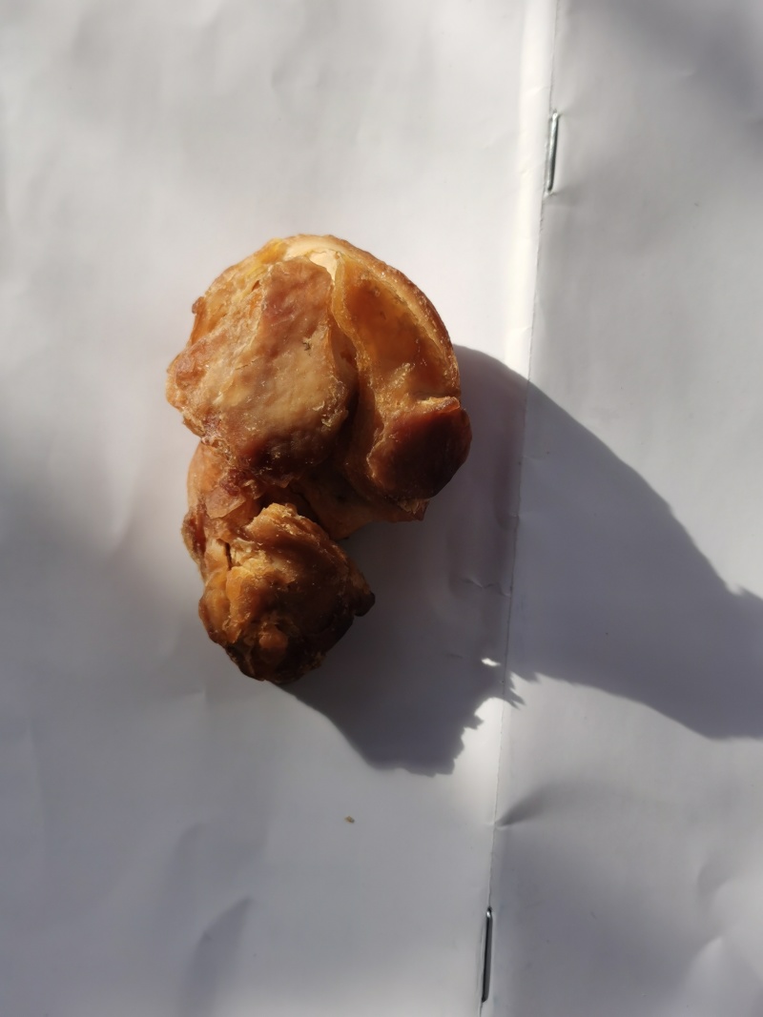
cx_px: 382
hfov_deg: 26.1
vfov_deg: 34.4
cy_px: 508
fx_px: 1646
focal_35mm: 56
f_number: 1.8
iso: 50
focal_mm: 5.58
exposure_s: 1/1916
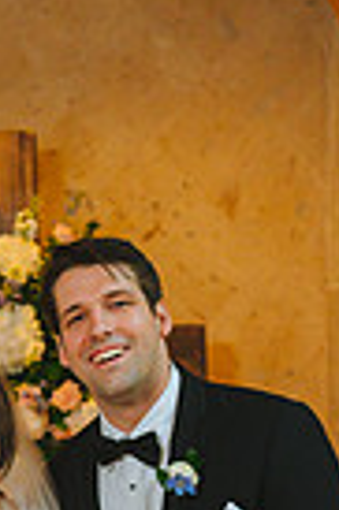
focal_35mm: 158
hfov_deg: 8.7
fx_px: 2237
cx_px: 76
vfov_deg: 12.4
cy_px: 737
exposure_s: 1/160
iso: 4000
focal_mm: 48
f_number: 4
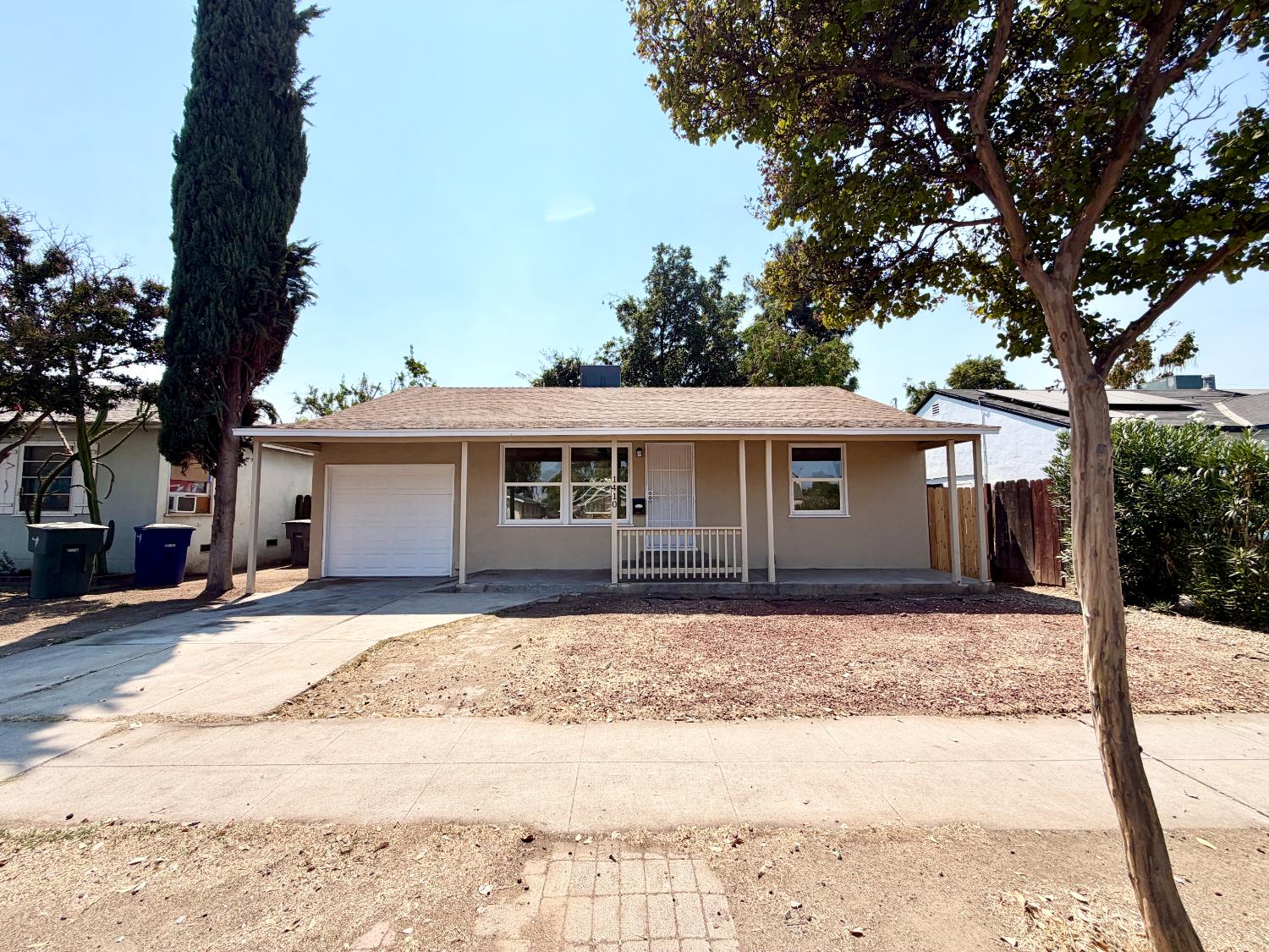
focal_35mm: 14
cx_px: 634
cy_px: 476
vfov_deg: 85.7
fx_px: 513
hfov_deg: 102.1
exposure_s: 1/1189
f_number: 2.2
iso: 20
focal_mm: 2.22
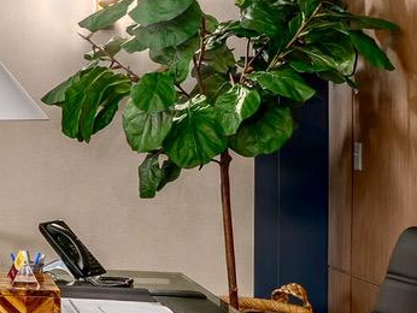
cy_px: 141
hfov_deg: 16.6
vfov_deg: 16.3
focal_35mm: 91
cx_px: -401
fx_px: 1097
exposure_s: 4
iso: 50
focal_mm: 16
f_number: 8
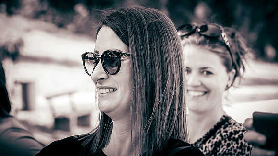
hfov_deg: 13.6
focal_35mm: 158
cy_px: 65
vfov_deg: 7.7
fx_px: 1165
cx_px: 124
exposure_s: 1/320
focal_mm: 130
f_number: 7.1
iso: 3200
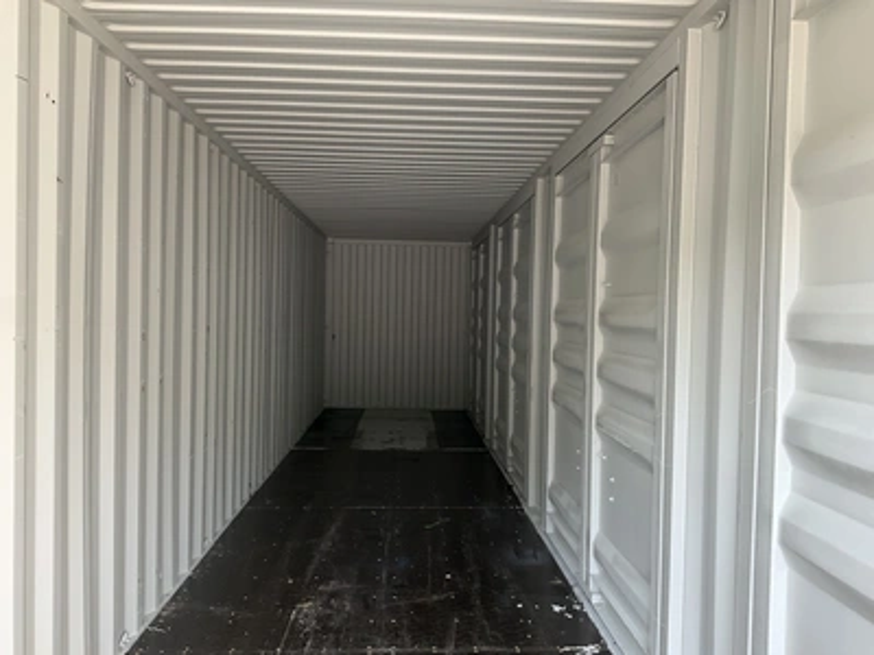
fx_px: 732
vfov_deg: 48.2
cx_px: 437
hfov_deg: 61.7
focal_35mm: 29
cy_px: 328
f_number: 1.8
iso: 50
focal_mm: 3
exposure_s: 1/122
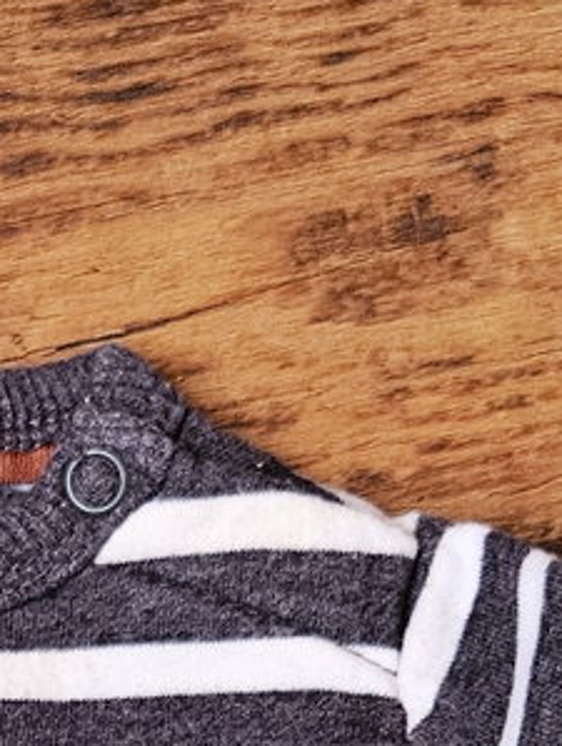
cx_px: -137
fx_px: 2743
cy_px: 1121
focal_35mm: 127
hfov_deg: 11.4
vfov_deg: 14.5
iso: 500
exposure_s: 1/100
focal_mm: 5.4
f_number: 1.8
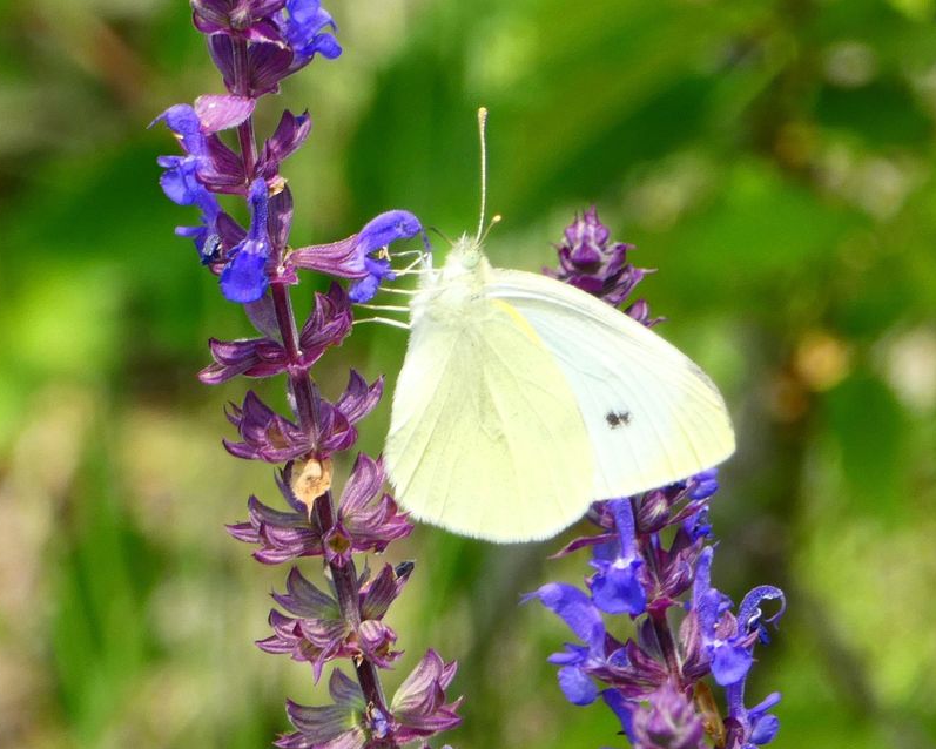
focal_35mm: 490
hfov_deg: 3.9
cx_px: 483
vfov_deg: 3.2
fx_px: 13577
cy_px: 374
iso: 100
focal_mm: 84
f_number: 5.6
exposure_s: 1/100
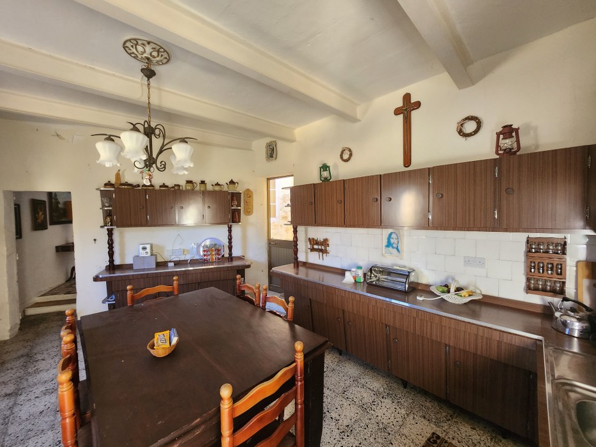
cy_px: 224
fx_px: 224
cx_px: 298
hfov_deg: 106.2
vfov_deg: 89.9
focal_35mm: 13
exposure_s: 1/50
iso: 160
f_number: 2.2
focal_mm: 1.7
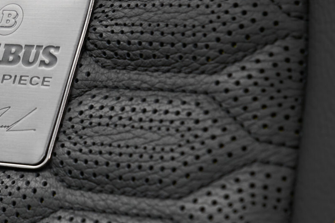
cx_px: -5
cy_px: 63
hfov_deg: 9.2
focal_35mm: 222
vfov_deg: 6.2
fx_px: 2066
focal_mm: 70
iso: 500
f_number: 6.3
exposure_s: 1/50
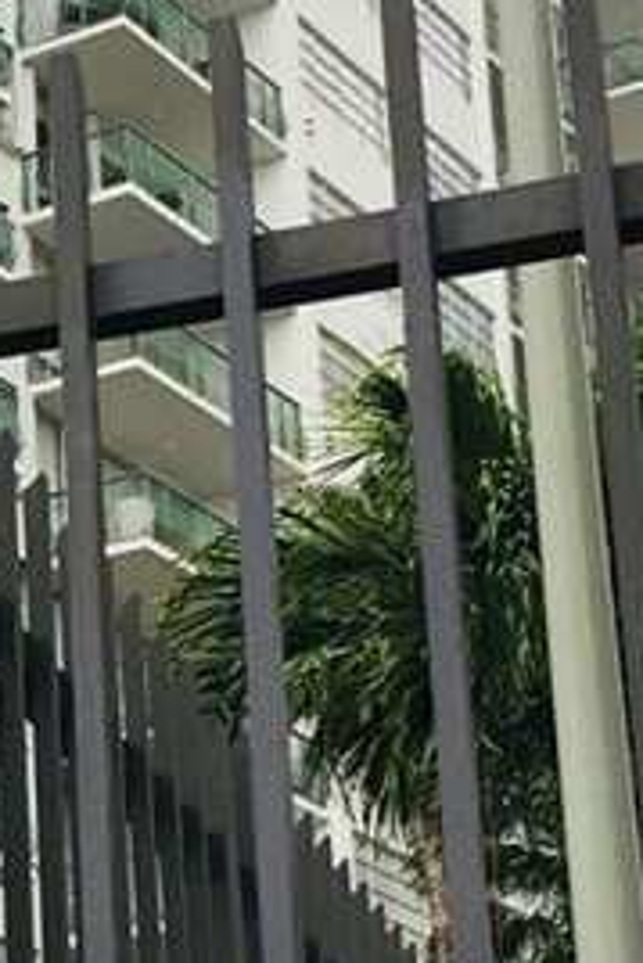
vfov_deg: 17.0
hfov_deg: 10.9
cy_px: 622
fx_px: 3211
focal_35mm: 120
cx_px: -420
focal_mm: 4.15
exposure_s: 1/191
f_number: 2.2
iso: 25
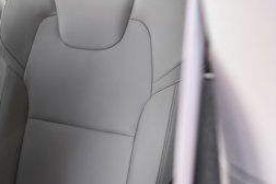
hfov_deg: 29.9
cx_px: -20
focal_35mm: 61
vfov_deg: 22.2
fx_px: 468
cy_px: 66
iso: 1600
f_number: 2.8
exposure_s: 1/160
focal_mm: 24
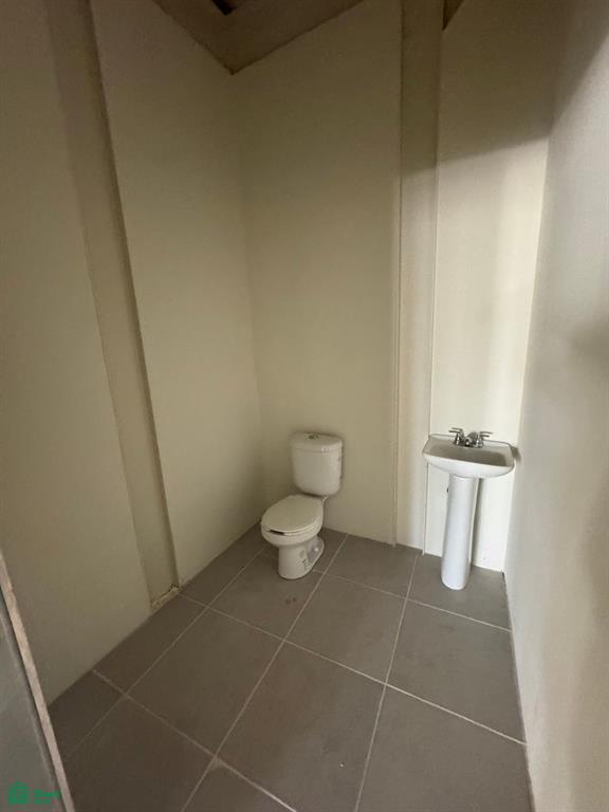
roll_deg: +2.6
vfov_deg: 102.1
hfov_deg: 85.7
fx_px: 328
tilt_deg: -10.2
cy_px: 406
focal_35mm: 14
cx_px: 304
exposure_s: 1/60
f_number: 2.2
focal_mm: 2.22
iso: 1000
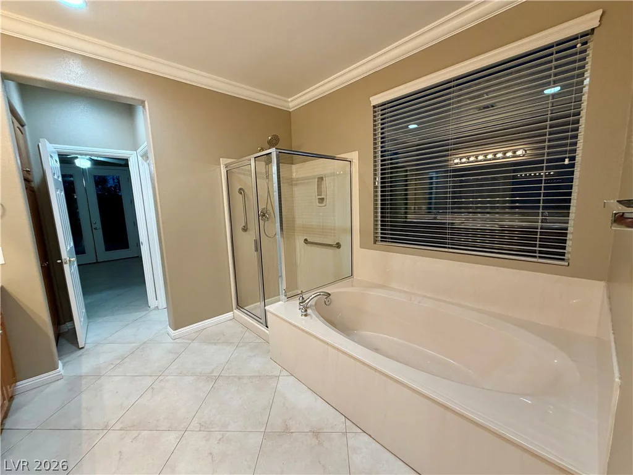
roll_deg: +2.7
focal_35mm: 14
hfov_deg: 102.1
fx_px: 256
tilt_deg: -8.4
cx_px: 316
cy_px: 238
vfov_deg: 85.7
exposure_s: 1/60
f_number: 2.2
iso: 200
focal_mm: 2.22
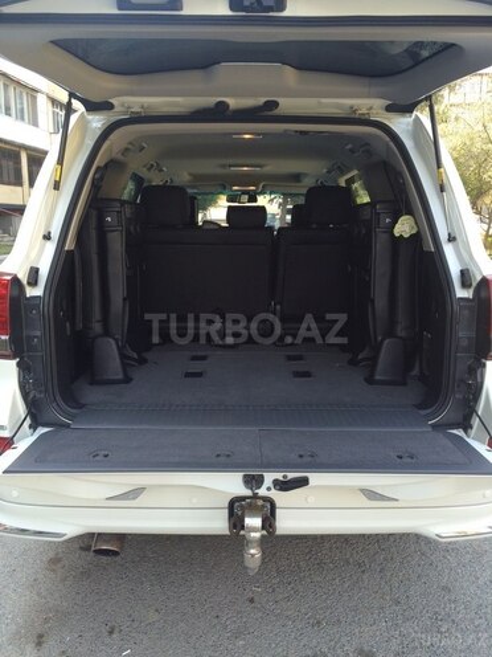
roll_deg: +0.6
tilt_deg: -12.7
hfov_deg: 48.2
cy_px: 328
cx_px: 246
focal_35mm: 29
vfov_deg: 61.7
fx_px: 550
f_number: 2.2
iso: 32
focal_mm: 4.15
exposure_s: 1/142
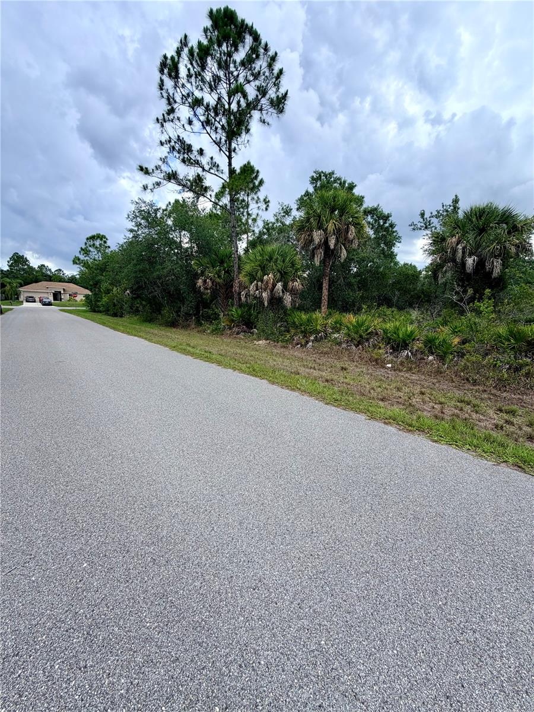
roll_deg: -2.3
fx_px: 288
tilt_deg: -9.1
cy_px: 356
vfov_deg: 102.1
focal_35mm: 14
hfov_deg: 85.7
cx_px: 267
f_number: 2.2
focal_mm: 2.22
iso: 40
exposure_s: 1/686
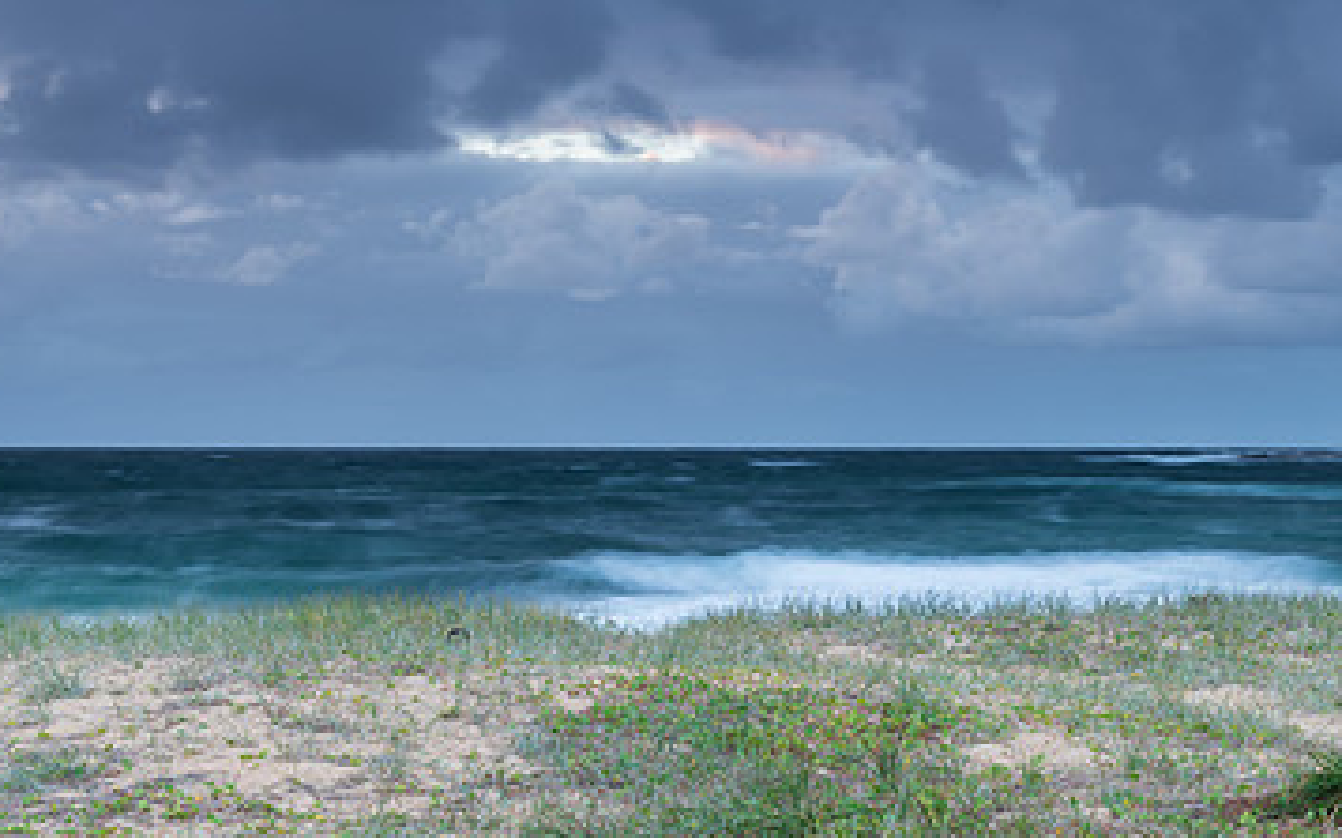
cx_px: 974
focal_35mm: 87
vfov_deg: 15.0
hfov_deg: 23.6
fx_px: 3181
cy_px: 592
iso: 50
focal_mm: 52
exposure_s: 2.5
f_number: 10
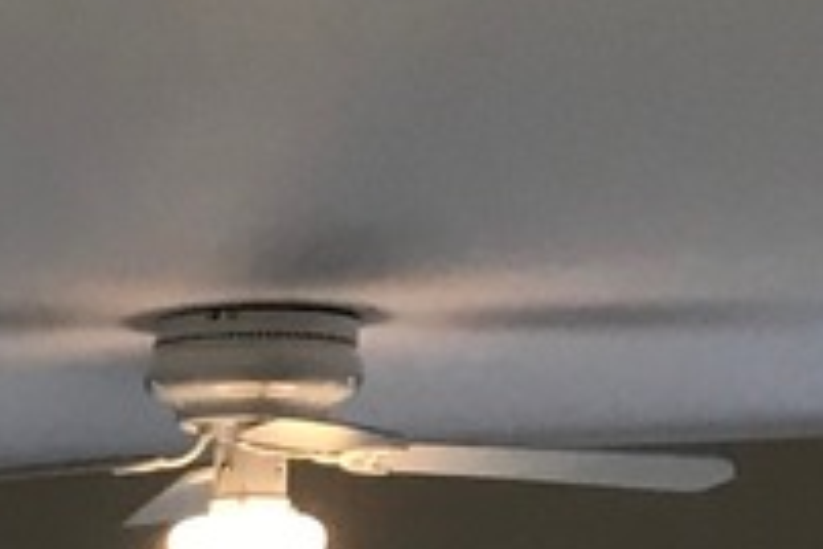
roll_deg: +0.8
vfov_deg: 6.0
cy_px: 1745
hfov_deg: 9.0
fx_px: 4778
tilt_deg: -8.1
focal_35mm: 209
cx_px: -1060
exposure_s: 1/40
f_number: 1.8
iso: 25
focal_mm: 3.99
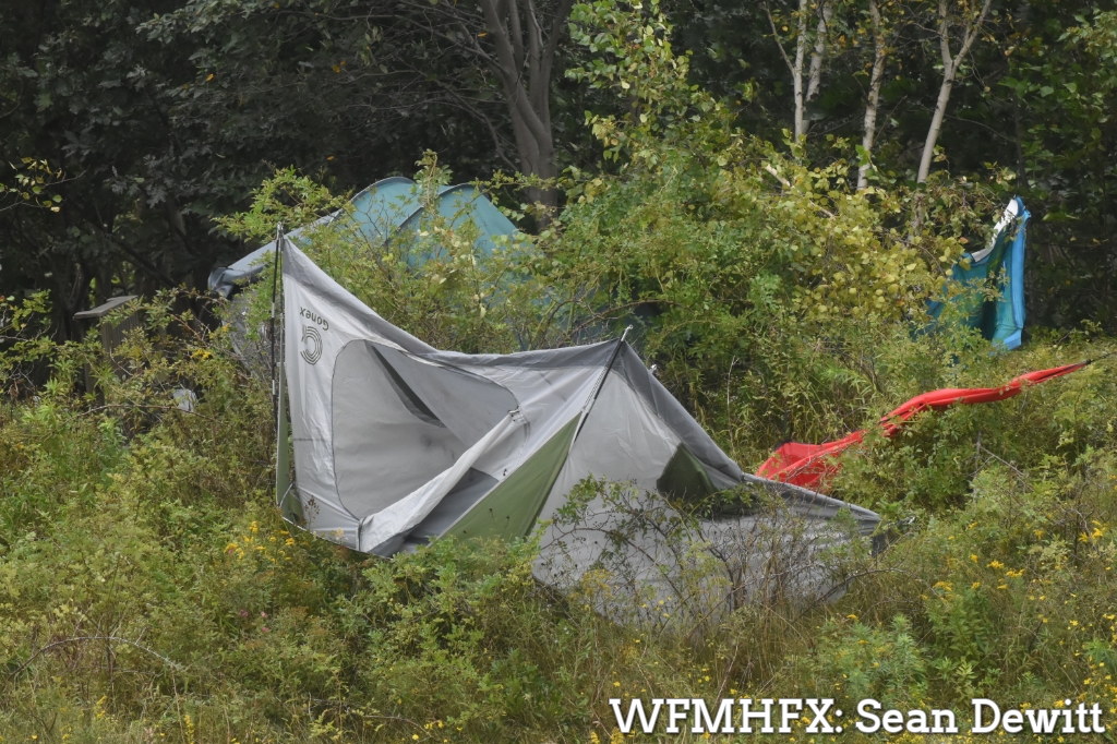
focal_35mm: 232
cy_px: 372
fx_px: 7211
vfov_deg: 5.9
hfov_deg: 8.9
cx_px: 558
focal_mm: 155
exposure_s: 1/640
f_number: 8
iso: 2000
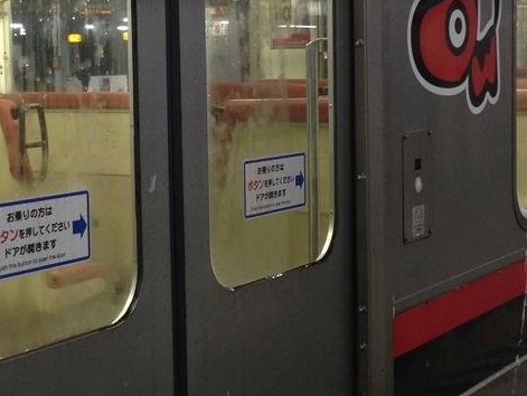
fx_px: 1280
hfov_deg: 23.1
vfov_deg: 17.6
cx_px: 163
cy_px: 167
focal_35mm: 84
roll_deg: +1.2
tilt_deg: -5.0
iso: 100
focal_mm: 4.12
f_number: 2.4
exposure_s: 1/20
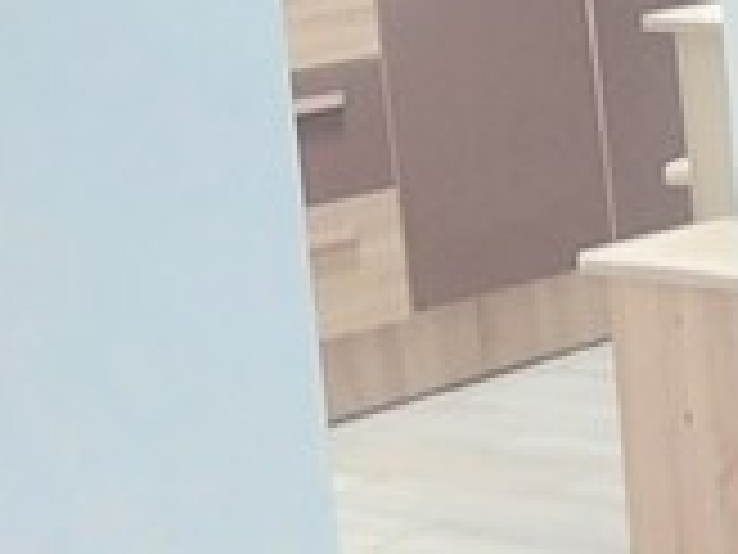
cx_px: 1778
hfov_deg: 11.1
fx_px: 3198
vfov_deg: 9.9
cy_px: 95
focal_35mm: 150
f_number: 1.8
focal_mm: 5.23
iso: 500
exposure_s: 1/25
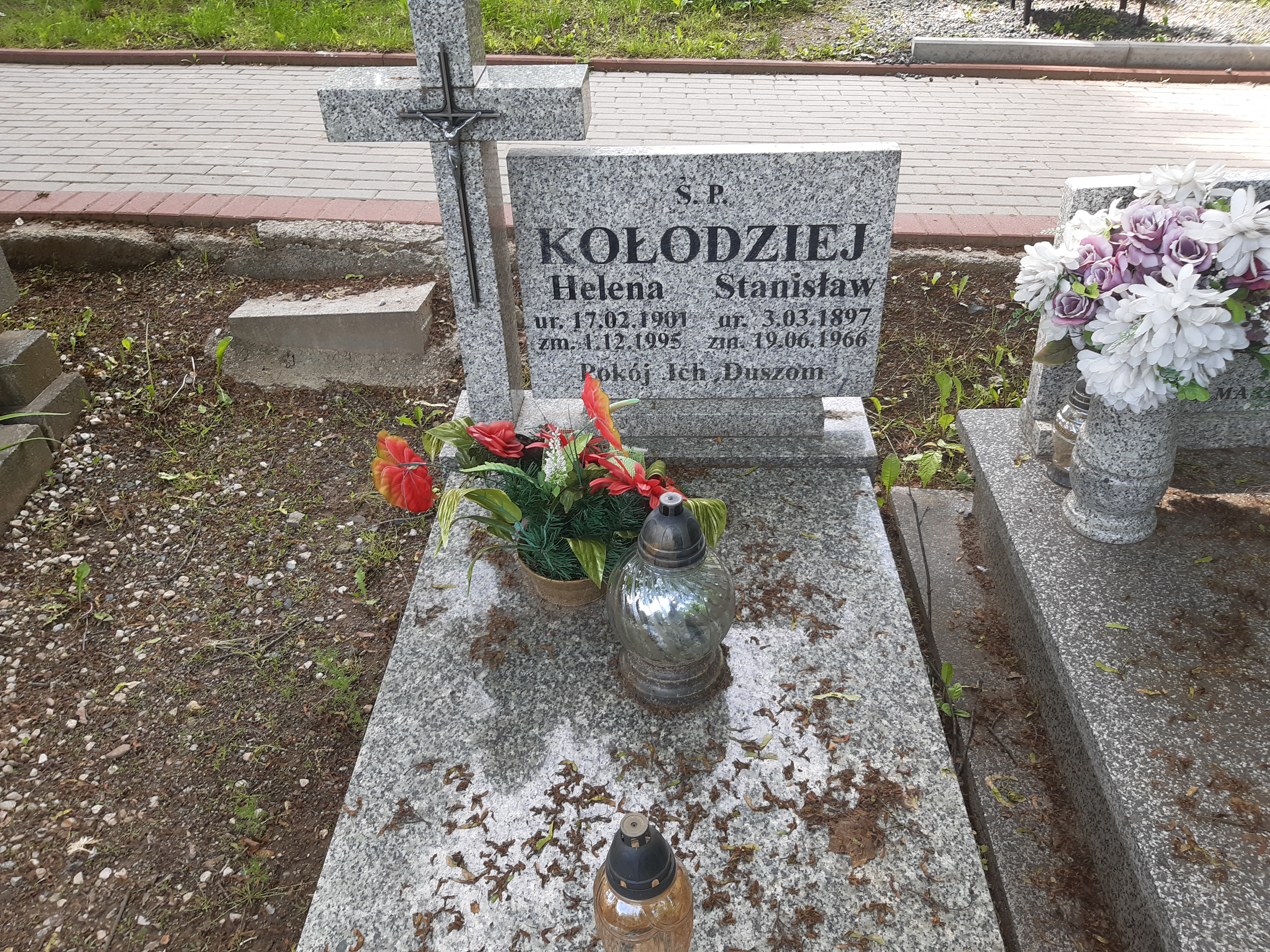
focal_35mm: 26
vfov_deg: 53.1
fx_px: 954
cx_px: 635
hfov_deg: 67.3
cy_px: 476
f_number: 1.7
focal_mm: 3.92
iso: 40
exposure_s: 1/175
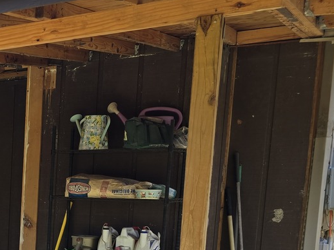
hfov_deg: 25.8
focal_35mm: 64
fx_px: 617
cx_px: -105
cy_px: 280
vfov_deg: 21.6
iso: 12
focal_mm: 6.3
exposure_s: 1/180
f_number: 1.7
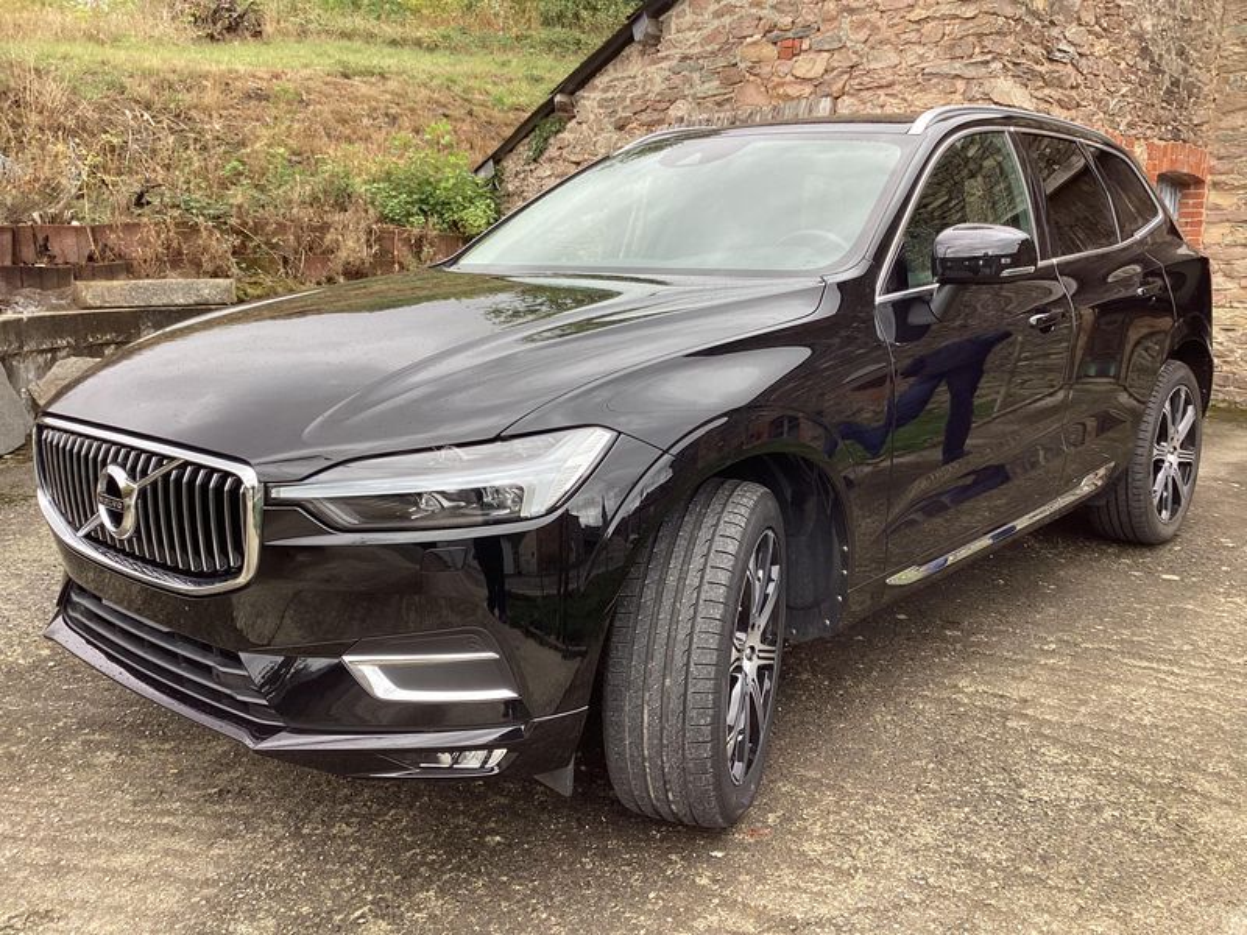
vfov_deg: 45.4
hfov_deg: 58.4
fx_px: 1117
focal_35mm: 31
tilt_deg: -7.4
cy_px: 468
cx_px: 624
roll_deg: -0.2
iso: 32
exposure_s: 1/100
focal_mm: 3.3
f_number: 2.4
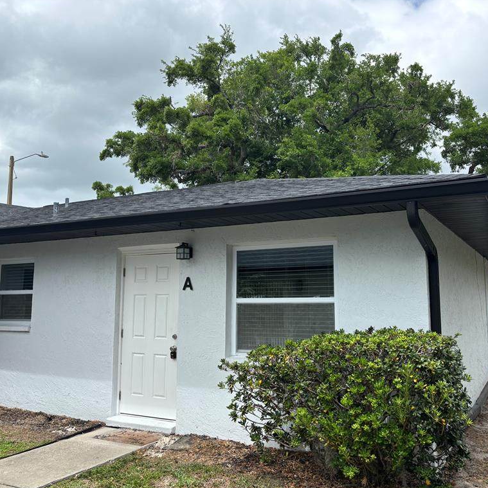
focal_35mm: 31
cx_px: 277
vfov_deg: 52.5
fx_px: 494
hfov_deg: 52.4
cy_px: 243
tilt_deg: +6.7
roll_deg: +0.1
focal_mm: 5.96
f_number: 1.6
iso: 50
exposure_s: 1/3650
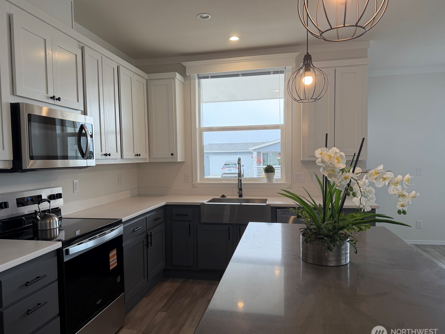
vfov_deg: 54.9
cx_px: 215
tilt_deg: -2.7
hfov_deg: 69.4
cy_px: 171
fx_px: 321
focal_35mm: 25
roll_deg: +1.3
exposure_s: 1/193
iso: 100
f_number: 1.78
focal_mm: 6.76
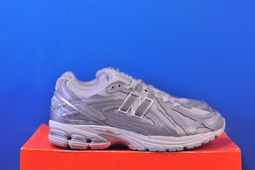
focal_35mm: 75
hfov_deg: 27.0
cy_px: 85
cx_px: 128
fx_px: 530
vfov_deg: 18.1
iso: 250
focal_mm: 50
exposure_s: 1/320
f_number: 2.5
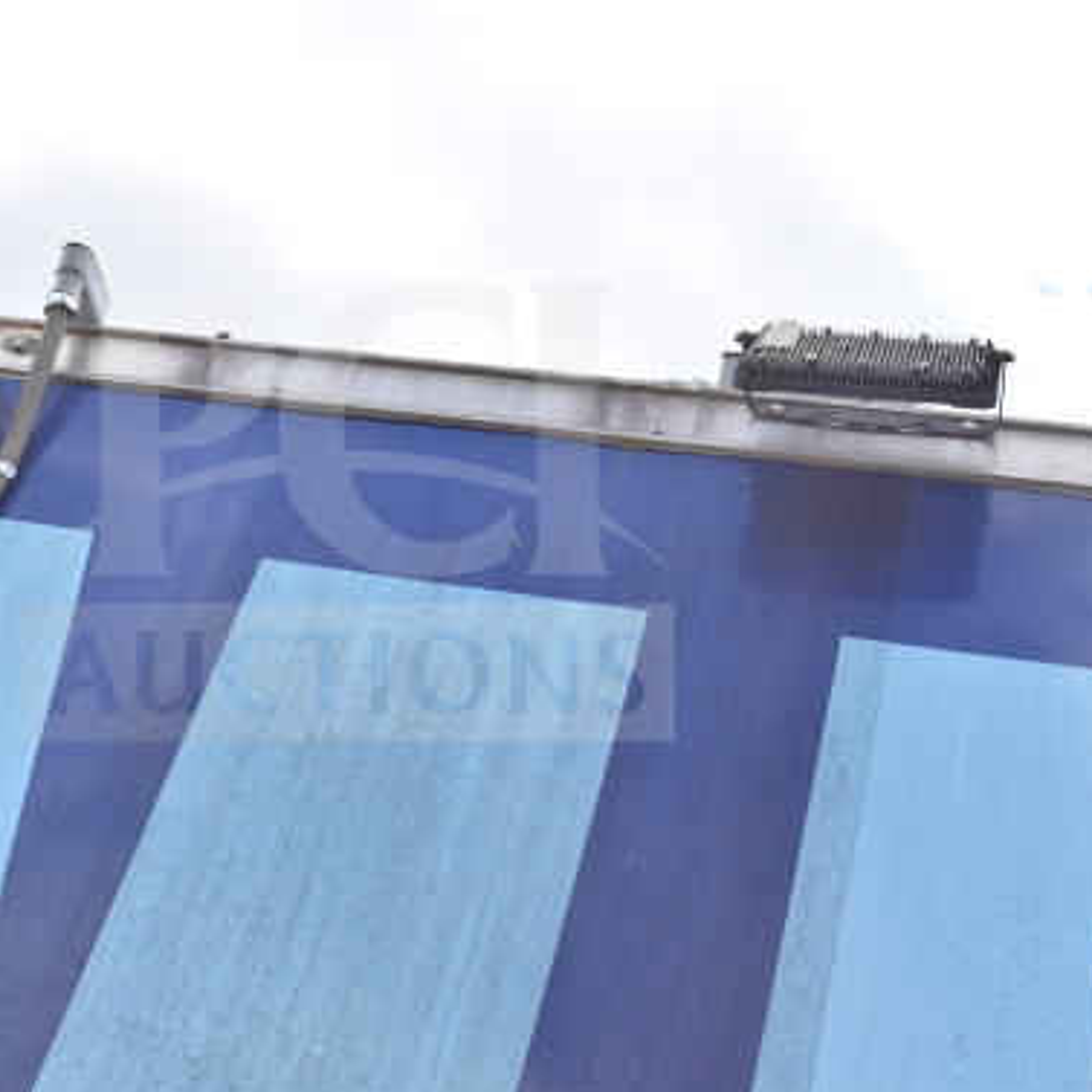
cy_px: 511
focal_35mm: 56
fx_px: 1988
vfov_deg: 30.7
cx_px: 348
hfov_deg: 30.5
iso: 200
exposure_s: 1/250
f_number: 8
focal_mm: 27
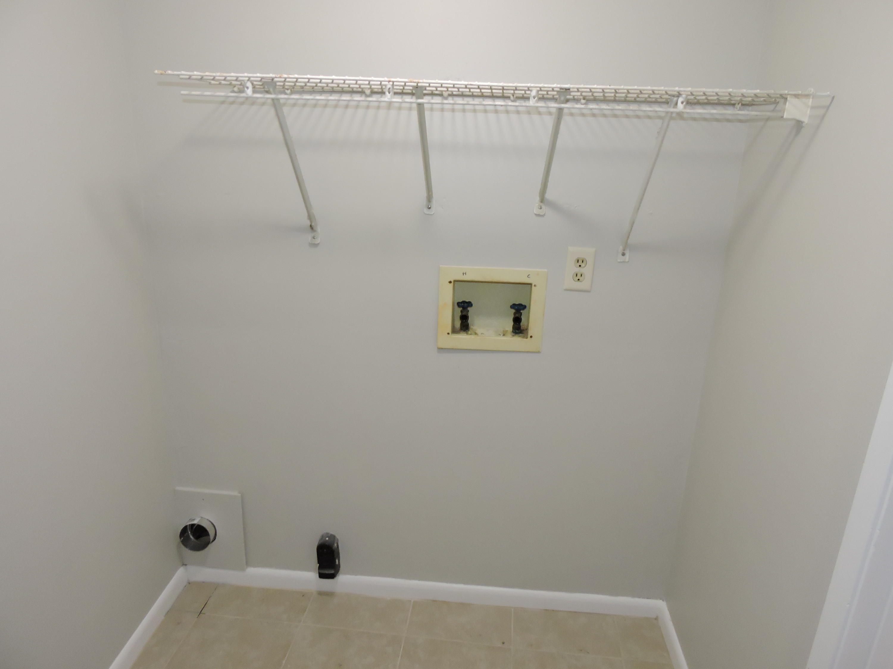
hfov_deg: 71.6
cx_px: 446
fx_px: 619
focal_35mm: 24
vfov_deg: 56.8
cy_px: 334
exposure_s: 1/40
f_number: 3.3
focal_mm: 4.3
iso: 500
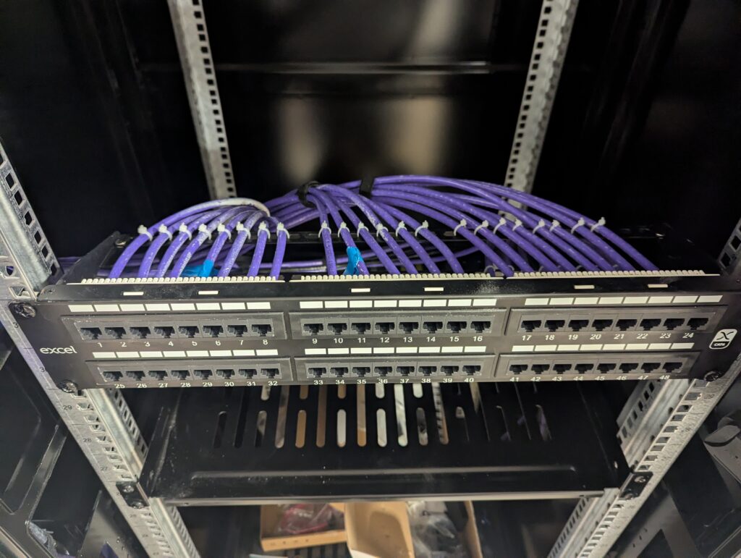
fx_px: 514
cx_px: 370
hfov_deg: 71.5
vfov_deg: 56.9
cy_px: 279
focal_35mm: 24
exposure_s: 1/25
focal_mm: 6.81
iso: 610
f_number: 1.85
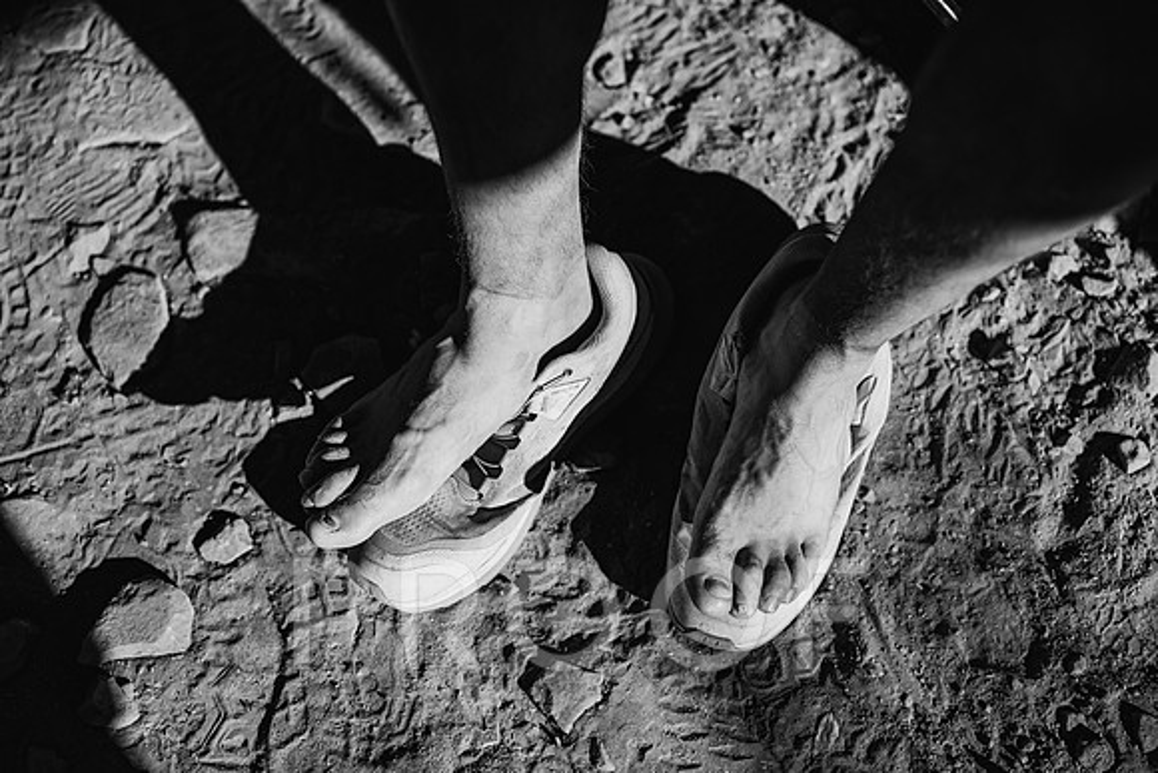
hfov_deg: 39.6
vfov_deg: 27.0
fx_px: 1609
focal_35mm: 50
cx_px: 579
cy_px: 386
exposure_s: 1/3200
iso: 100
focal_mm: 50
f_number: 2.2
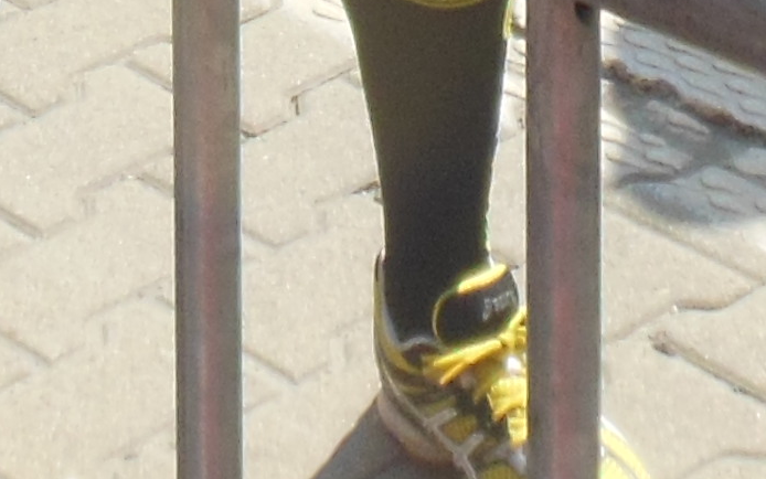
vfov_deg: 6.3
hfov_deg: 11.9
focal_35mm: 176
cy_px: -1321
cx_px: 263
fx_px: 3675
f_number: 3.2
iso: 125
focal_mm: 4.5
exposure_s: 1/800
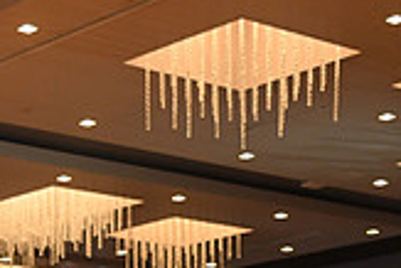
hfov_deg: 15.1
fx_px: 1505
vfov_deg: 9.1
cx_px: 77
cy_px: 656
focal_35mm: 135
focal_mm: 38
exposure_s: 1/400
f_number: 4
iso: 1600
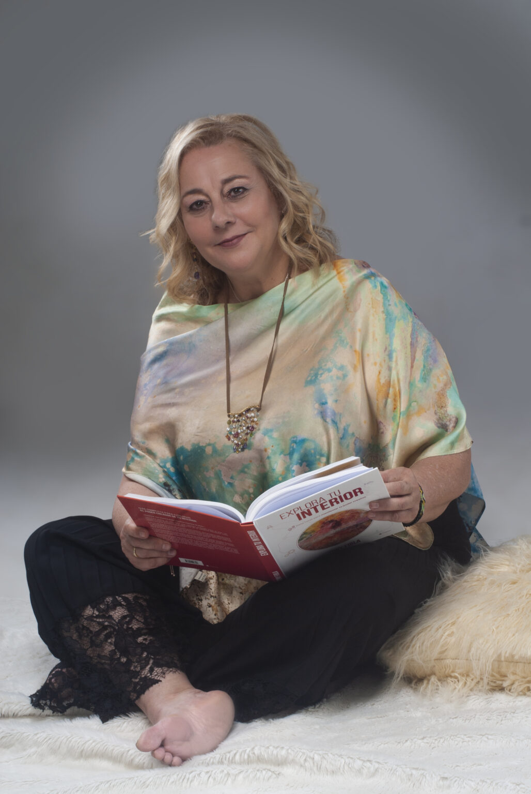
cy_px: 397
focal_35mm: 117
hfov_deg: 11.7
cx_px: 266
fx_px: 2581
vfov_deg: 17.5
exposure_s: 1/160
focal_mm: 78
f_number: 18
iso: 100
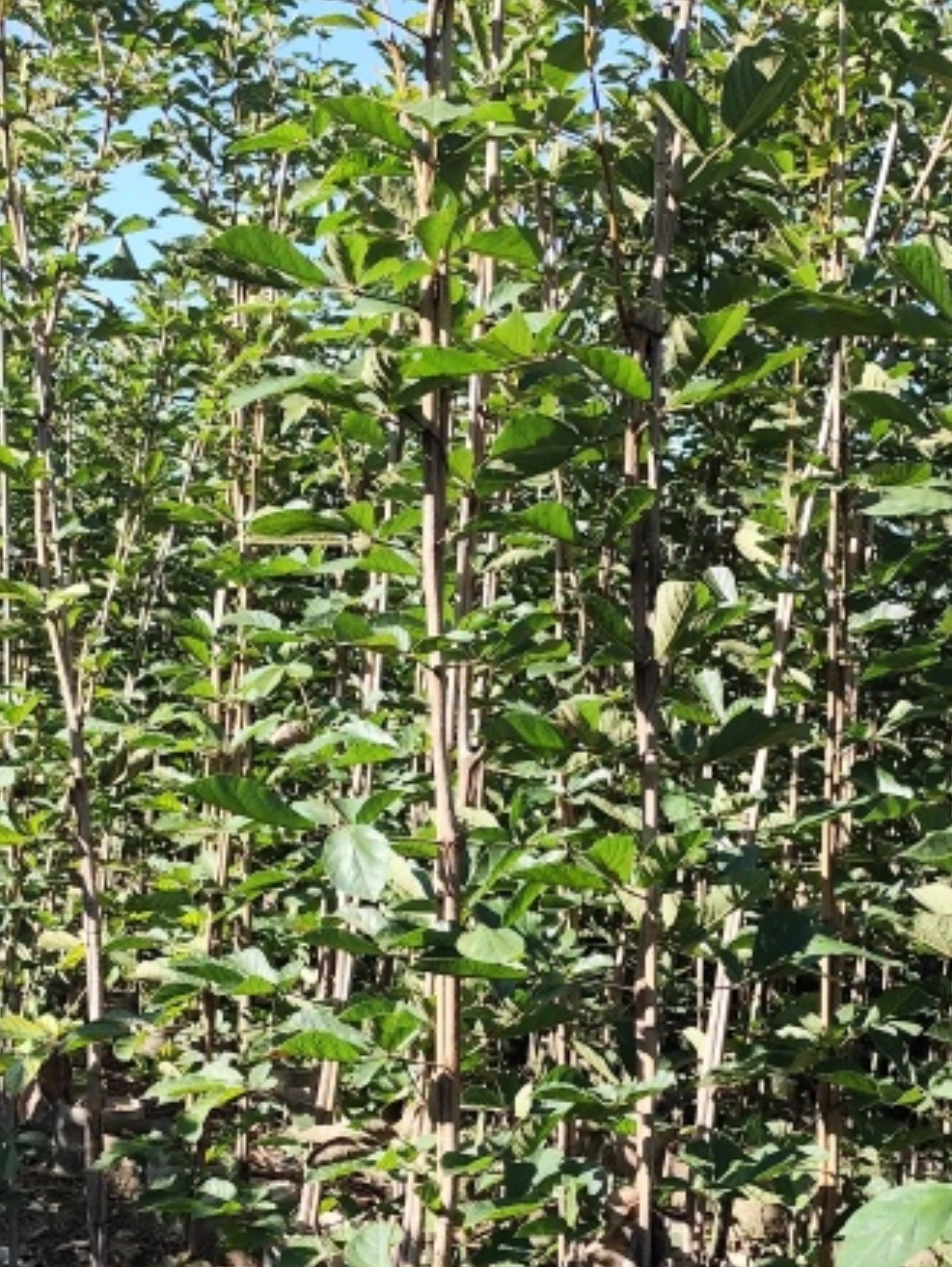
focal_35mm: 56
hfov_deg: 26.0
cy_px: 1075
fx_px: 2051
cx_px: 651
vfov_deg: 33.0
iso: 50
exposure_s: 1/423
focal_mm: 6.19
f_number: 1.65
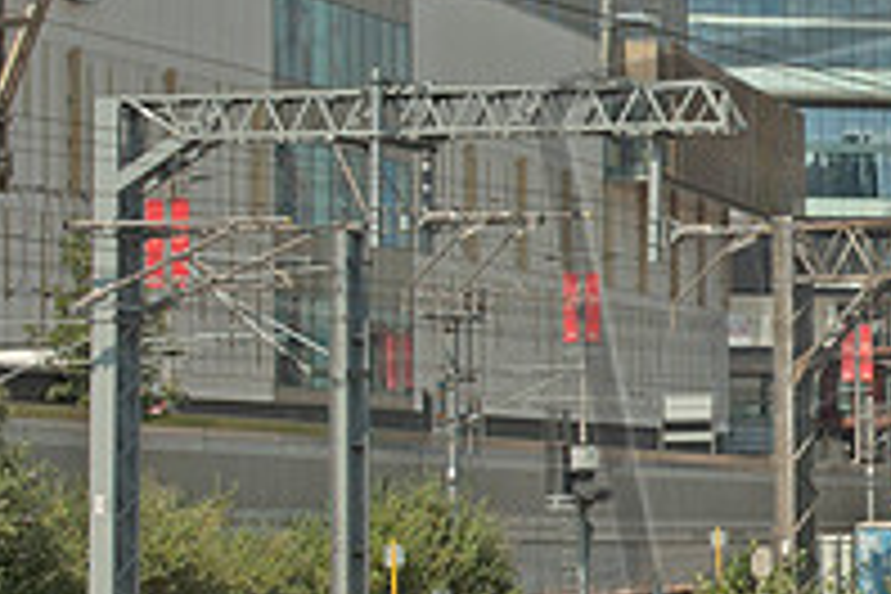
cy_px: 389
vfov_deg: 10.7
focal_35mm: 127
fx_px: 3155
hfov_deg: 15.3
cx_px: 1184
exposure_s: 1/320
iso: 200
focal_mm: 29
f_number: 9
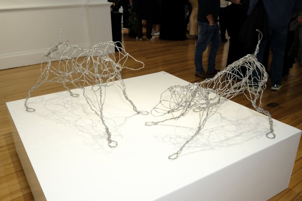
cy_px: 100
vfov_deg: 41.1
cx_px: 151
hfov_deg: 58.7
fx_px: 268
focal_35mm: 32
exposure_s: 1/40
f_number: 5
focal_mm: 21.2
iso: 800
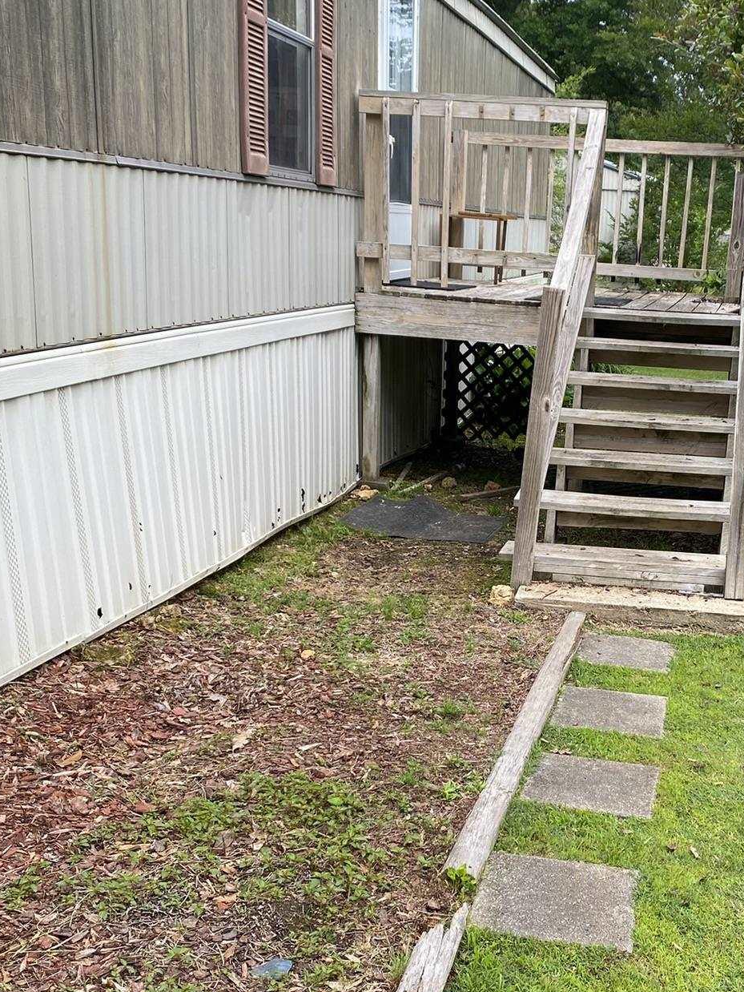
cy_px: 550
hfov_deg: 33.0
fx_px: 1232
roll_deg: -2.1
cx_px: 558
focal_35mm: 43
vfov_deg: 43.8
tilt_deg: -13.2
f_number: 1.8
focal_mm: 4.25
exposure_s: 1/762
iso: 32
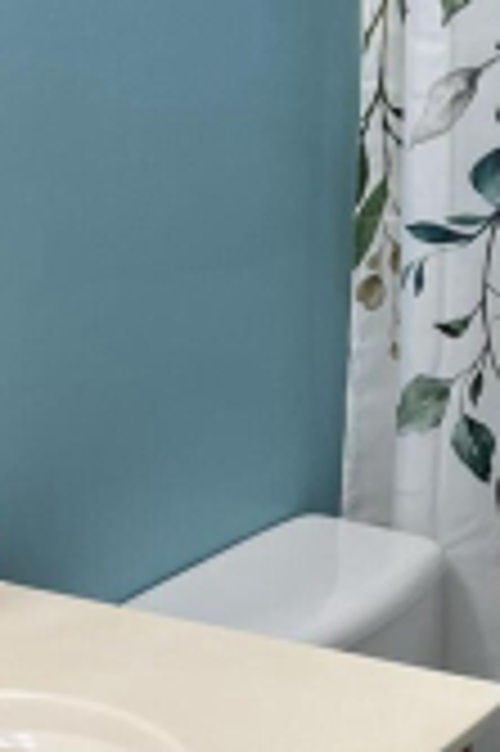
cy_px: 182
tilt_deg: -10.2
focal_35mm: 108
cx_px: 703
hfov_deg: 12.2
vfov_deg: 18.8
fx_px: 2255
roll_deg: -1.5
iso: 80
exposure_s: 1/60
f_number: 1.6
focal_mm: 5.1
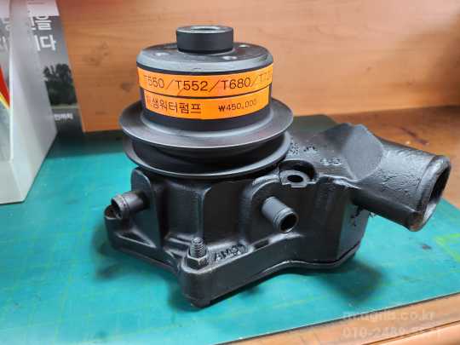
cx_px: 230
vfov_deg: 56.8
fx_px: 319
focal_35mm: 24
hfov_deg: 71.6
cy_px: 172
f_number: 1.8
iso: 500
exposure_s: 1/40
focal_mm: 5
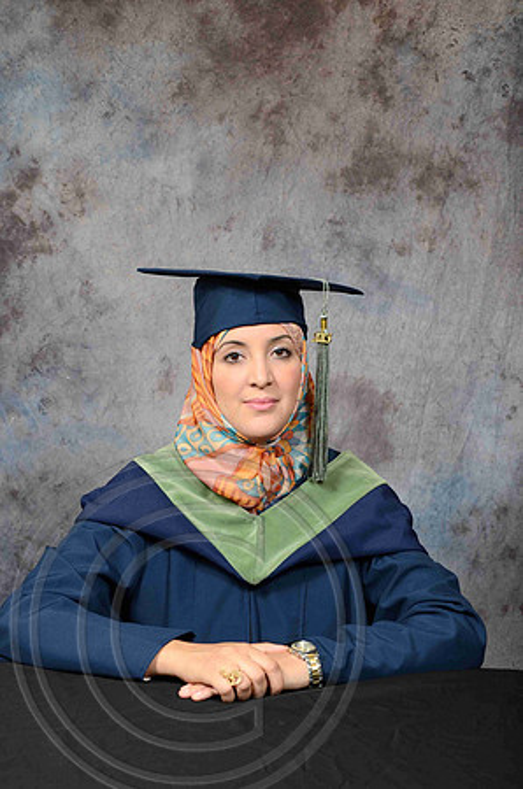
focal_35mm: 57
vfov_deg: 35.1
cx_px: 262
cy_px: 394
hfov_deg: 23.7
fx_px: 1248
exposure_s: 1/200
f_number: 6.3
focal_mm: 38
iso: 200
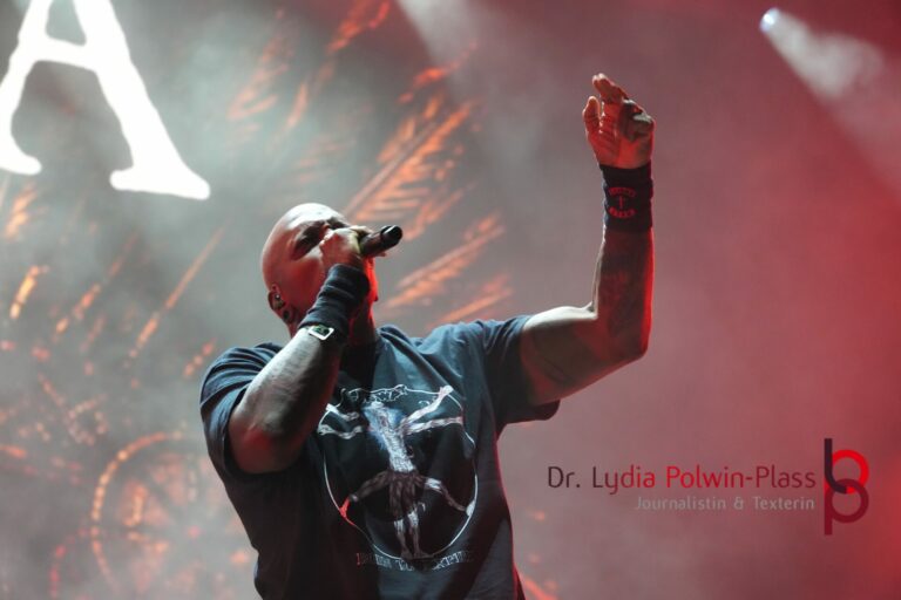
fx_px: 4204
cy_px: 300
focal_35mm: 168
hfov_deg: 12.2
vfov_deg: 8.2
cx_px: 450
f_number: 5.6
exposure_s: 1/200
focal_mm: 112
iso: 3200
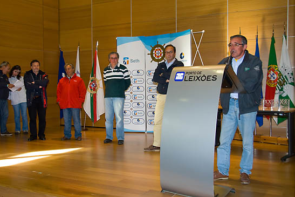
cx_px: 140
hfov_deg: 54.4
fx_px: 287
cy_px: 95
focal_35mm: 35
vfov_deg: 37.9
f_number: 5
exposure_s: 1/15
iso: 200
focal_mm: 22
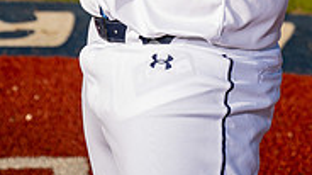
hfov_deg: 13.1
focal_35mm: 164
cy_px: -195
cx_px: 159
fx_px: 1355
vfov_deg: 7.1
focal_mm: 64
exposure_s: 1/1250
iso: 100
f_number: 4
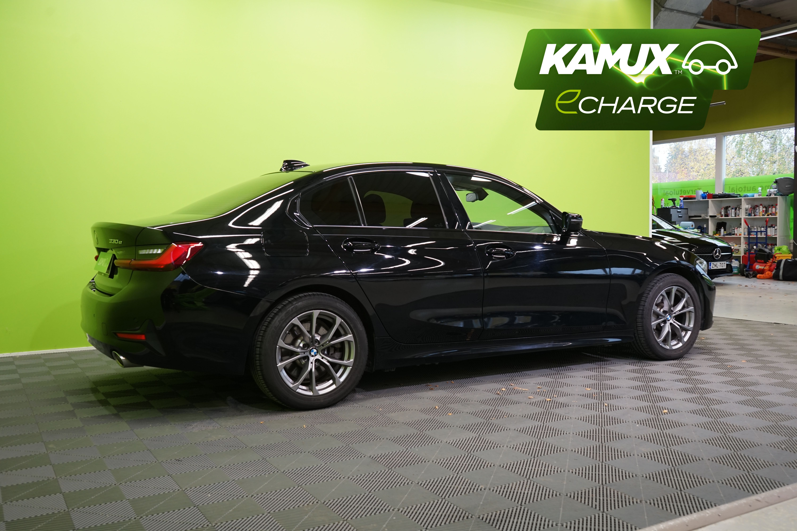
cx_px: 398
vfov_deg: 40.0
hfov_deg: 57.2
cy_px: 266
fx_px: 731
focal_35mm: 33
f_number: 5.6
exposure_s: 1/30
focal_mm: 33
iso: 800
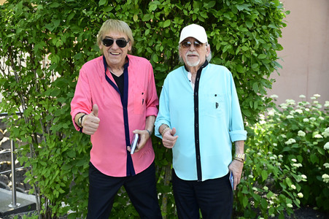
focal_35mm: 36
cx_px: 164
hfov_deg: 53.2
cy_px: 110
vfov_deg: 36.8
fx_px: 329
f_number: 2.8
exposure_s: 1/6400
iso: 4000
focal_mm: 36
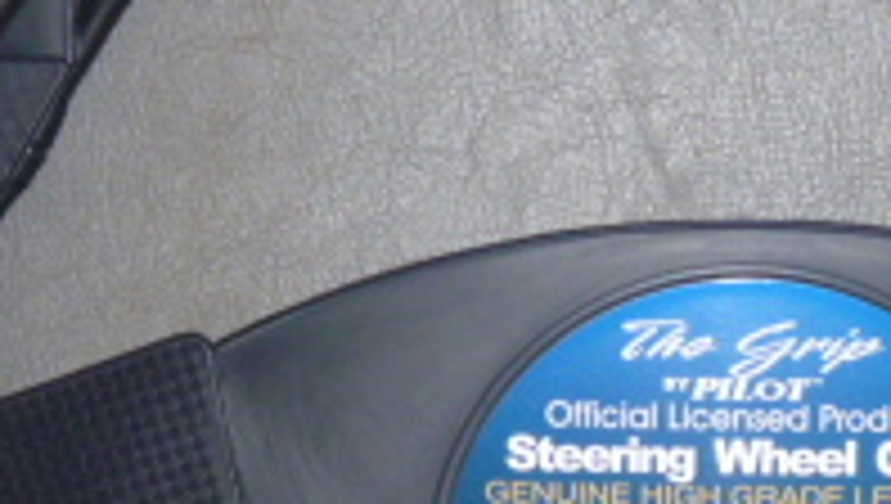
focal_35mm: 123
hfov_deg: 17.3
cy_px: 477
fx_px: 2910
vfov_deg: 9.8
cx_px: 720
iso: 200
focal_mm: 6.3
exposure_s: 1/30
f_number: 3.5
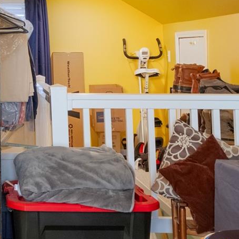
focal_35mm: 69
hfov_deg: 23.7
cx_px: -13
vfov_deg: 24.7
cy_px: 57
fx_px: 539
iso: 800
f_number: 5.6
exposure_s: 1/60
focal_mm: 12
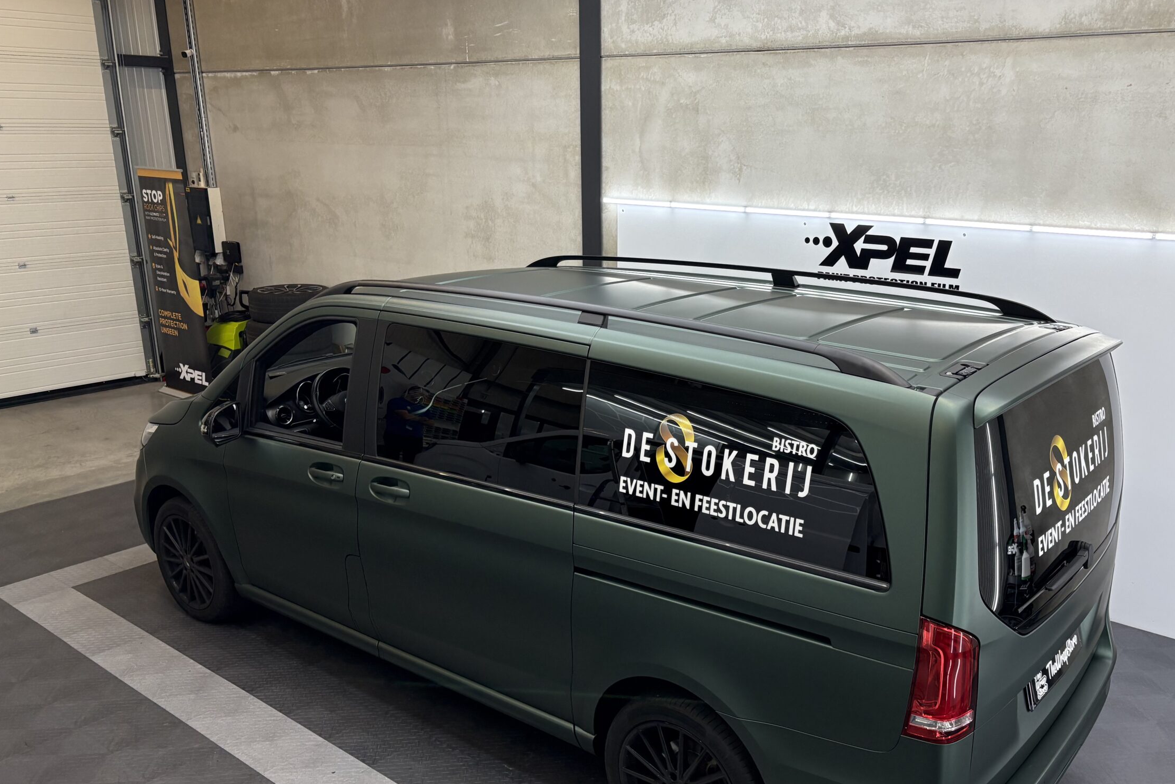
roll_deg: -0.7
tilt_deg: -17.9
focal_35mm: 31
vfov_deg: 42.2
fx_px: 1012
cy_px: 443
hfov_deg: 60.0
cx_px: 670
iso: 125
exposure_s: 1/149
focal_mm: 5.96
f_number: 1.6
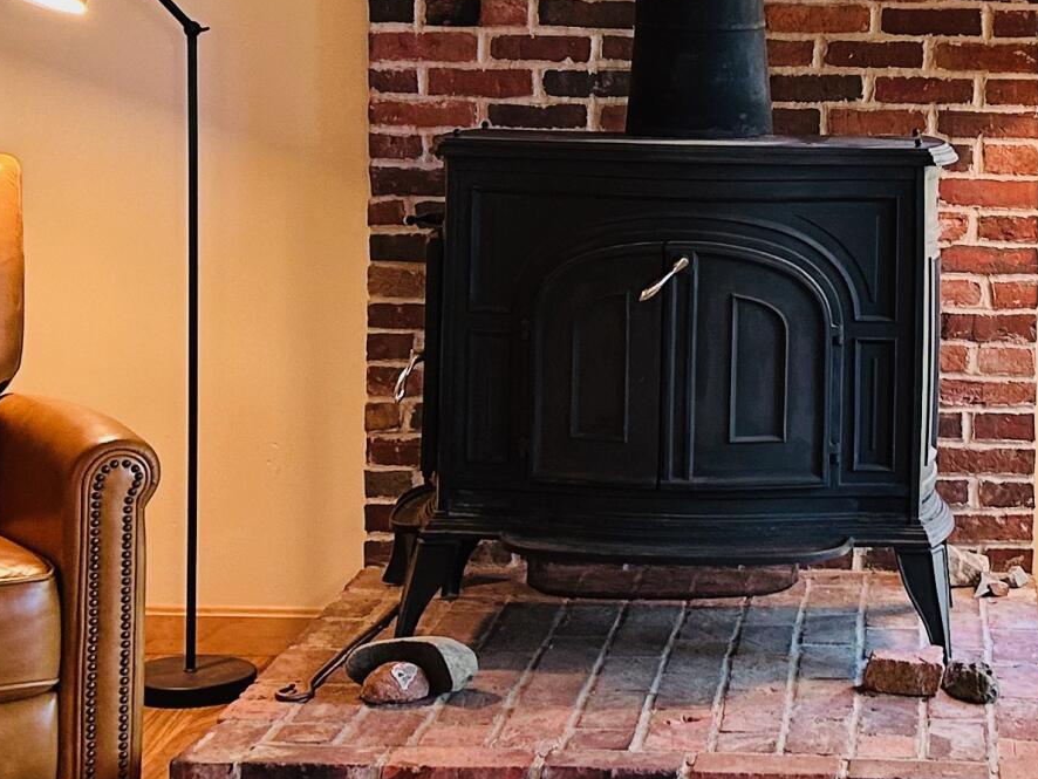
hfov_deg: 21.9
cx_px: 844
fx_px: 2639
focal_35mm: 88
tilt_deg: -1.5
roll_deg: -0.9
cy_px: 27
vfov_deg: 16.5
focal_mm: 5.7
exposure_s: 1/60
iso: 125
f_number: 1.5
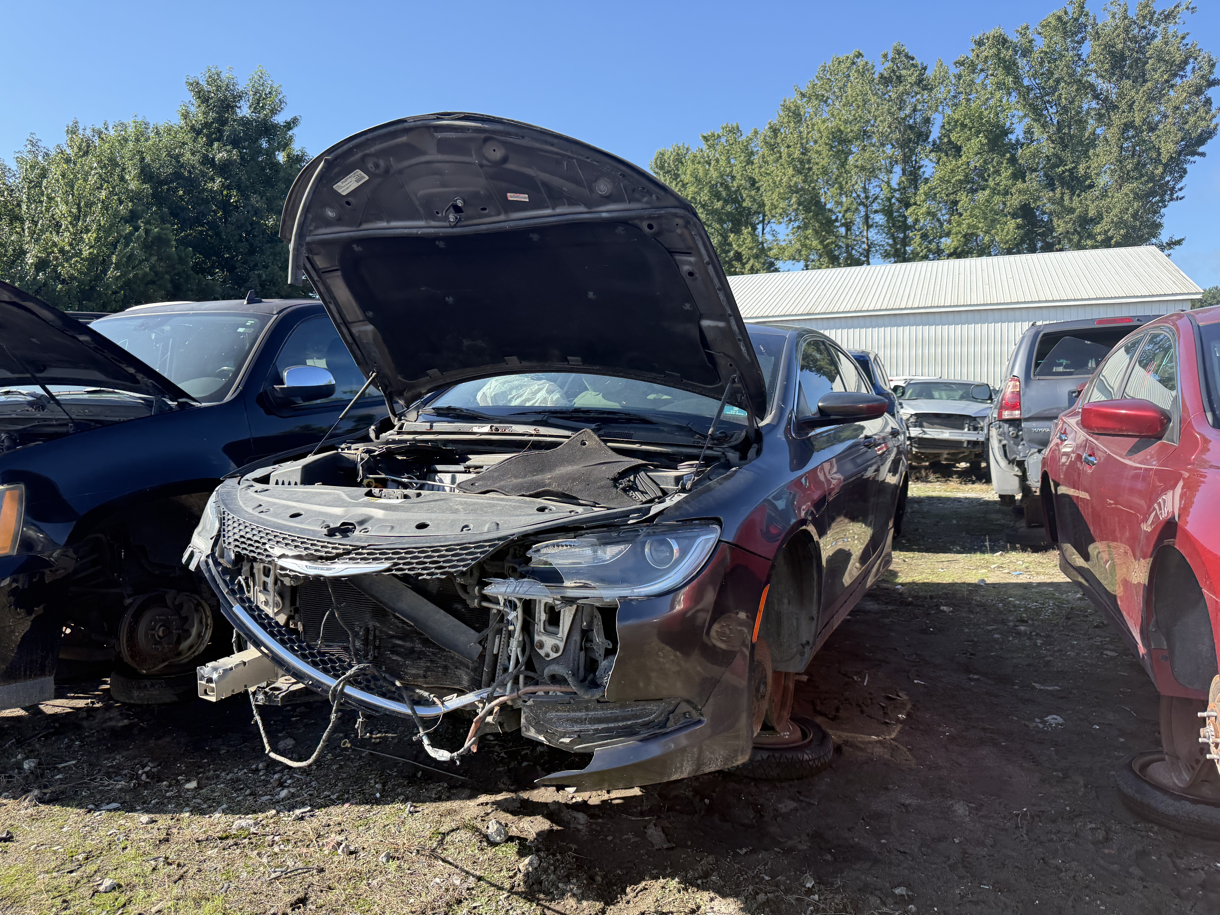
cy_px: 458
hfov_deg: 71.6
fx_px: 846
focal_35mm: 24
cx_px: 610
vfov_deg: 56.8
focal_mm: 6.76
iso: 100
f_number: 1.78
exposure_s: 1/1653
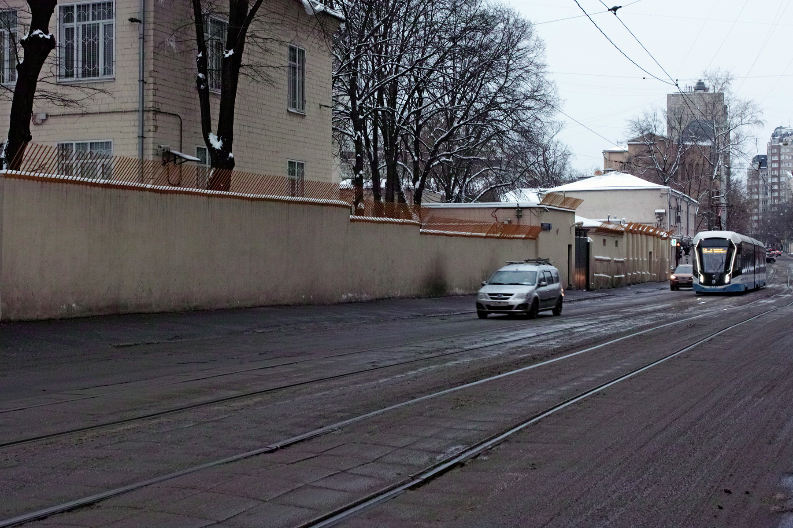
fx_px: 1156
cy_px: 264
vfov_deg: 25.8
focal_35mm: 52
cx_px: 396
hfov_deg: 37.9
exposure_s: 1/60
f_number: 8
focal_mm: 35
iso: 500
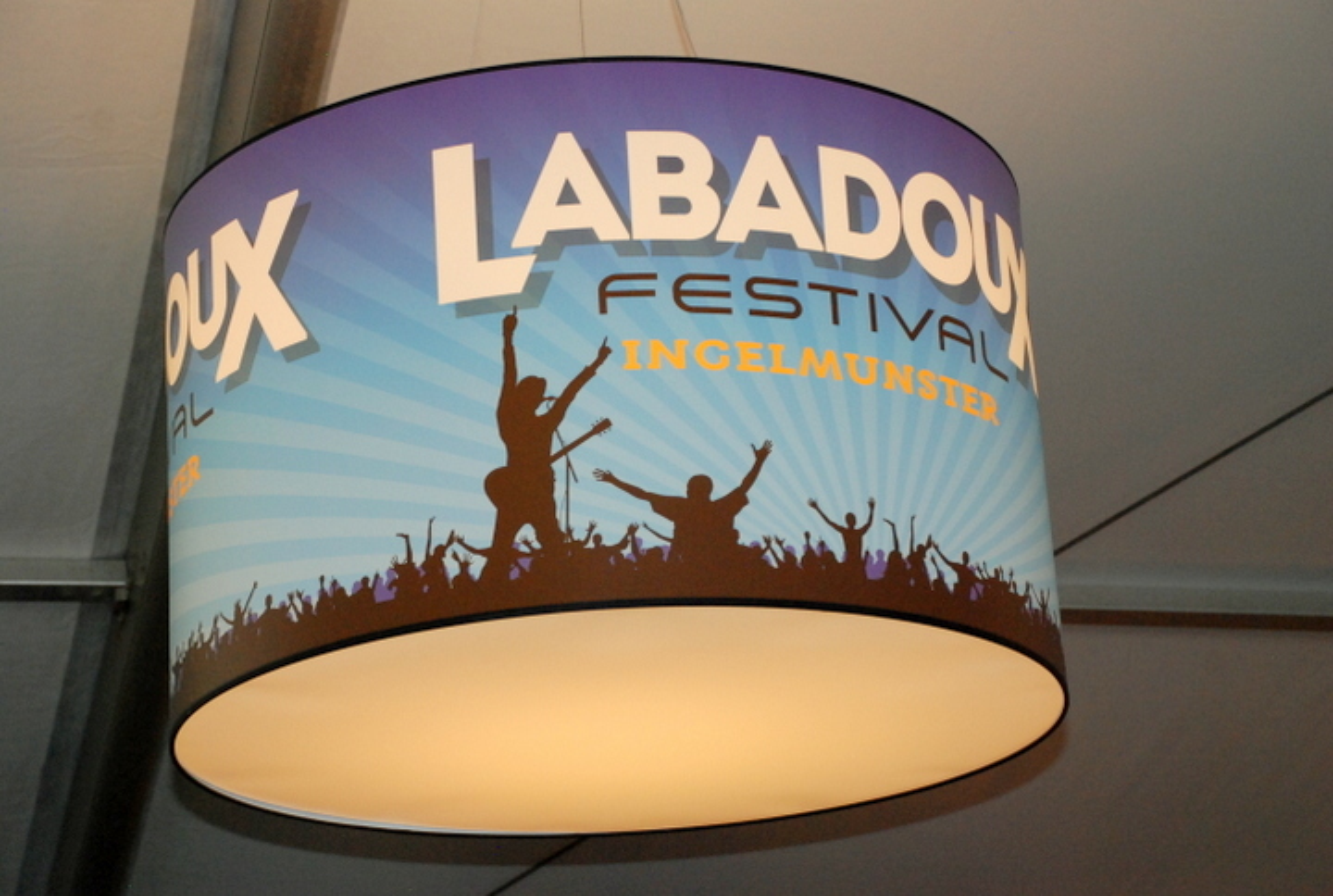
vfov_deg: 15.8
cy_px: 448
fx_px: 3229
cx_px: 666
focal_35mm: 87
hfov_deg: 23.3
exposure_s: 1/100
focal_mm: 58
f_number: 5.3
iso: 1250
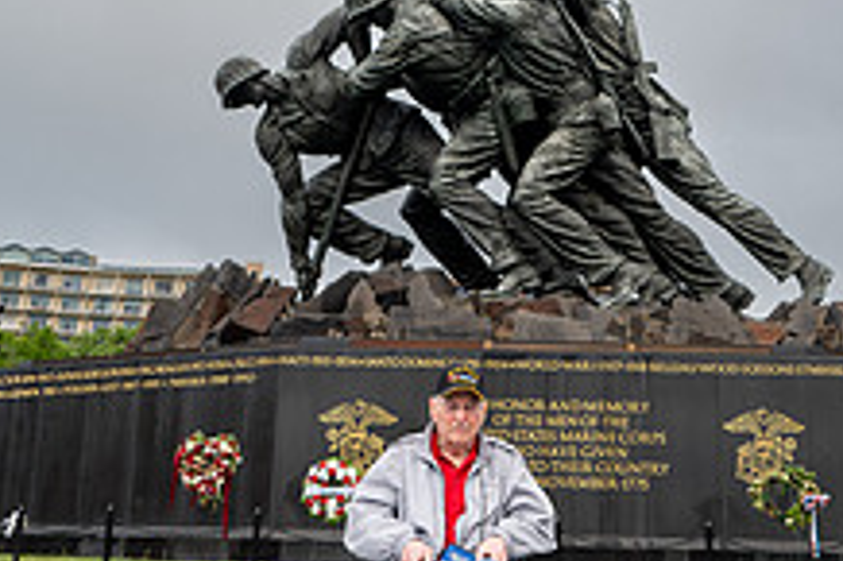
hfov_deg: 31.9
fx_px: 1474
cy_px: 135
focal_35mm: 63
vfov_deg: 21.3
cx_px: 485
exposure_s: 1/100
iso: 160
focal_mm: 30.5
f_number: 6.3
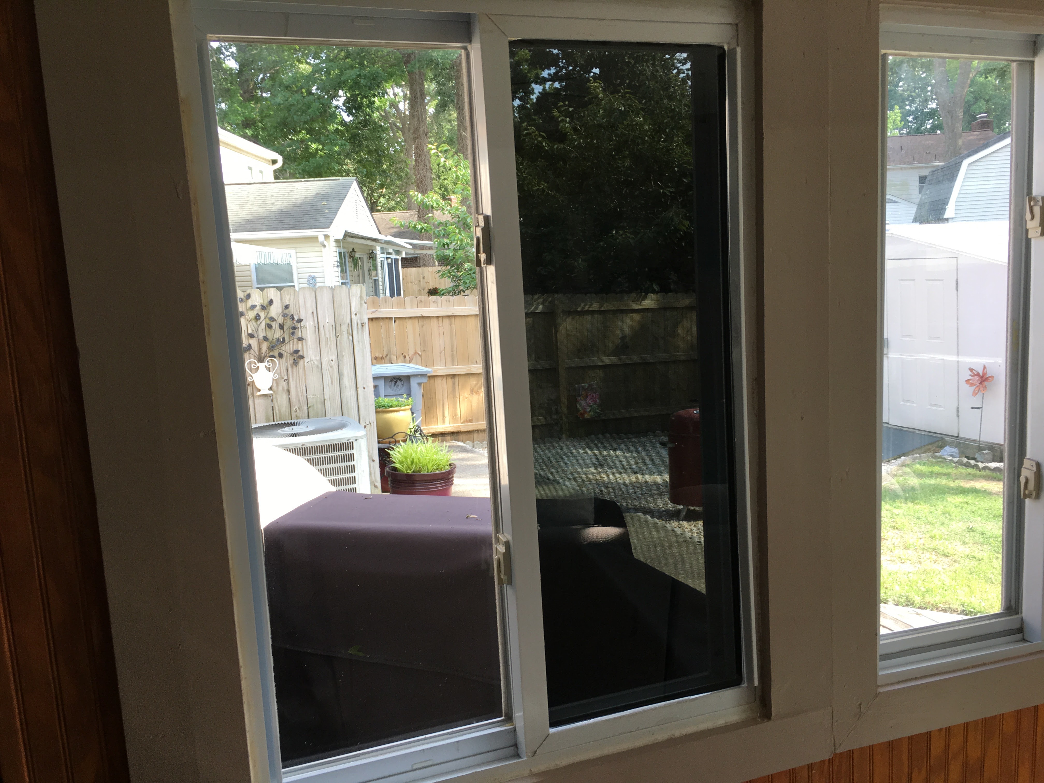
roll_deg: +3.6
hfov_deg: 61.7
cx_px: 522
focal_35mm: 29
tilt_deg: -5.9
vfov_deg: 48.2
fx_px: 875
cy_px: 392
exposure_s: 1/120
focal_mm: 4.15
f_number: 2.2
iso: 32
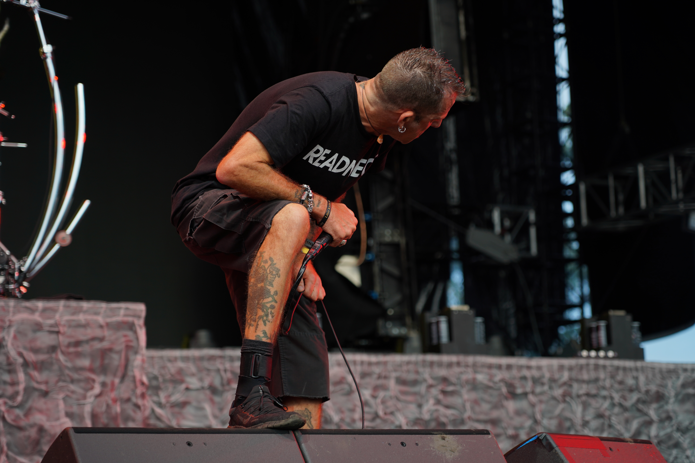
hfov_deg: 19.5
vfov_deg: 13.0
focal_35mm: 105
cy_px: 232
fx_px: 2027
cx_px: 348
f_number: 4
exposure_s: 1/125
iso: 200
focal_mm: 105
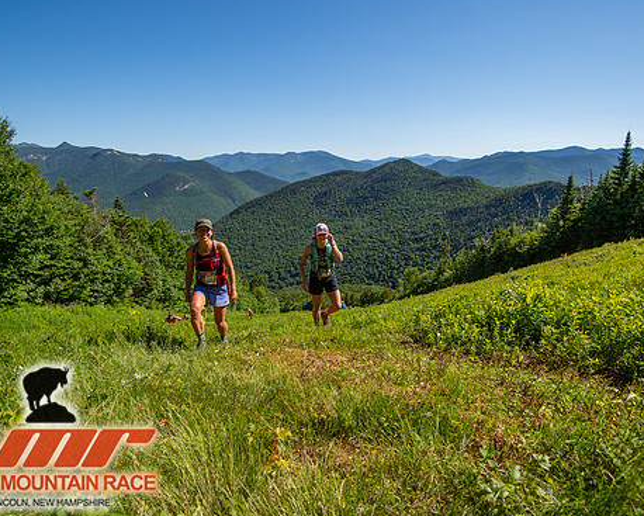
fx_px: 362
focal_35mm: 19
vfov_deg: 70.9
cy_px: 254
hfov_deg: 83.2
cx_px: 326
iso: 100
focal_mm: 16
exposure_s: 1/640
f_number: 5
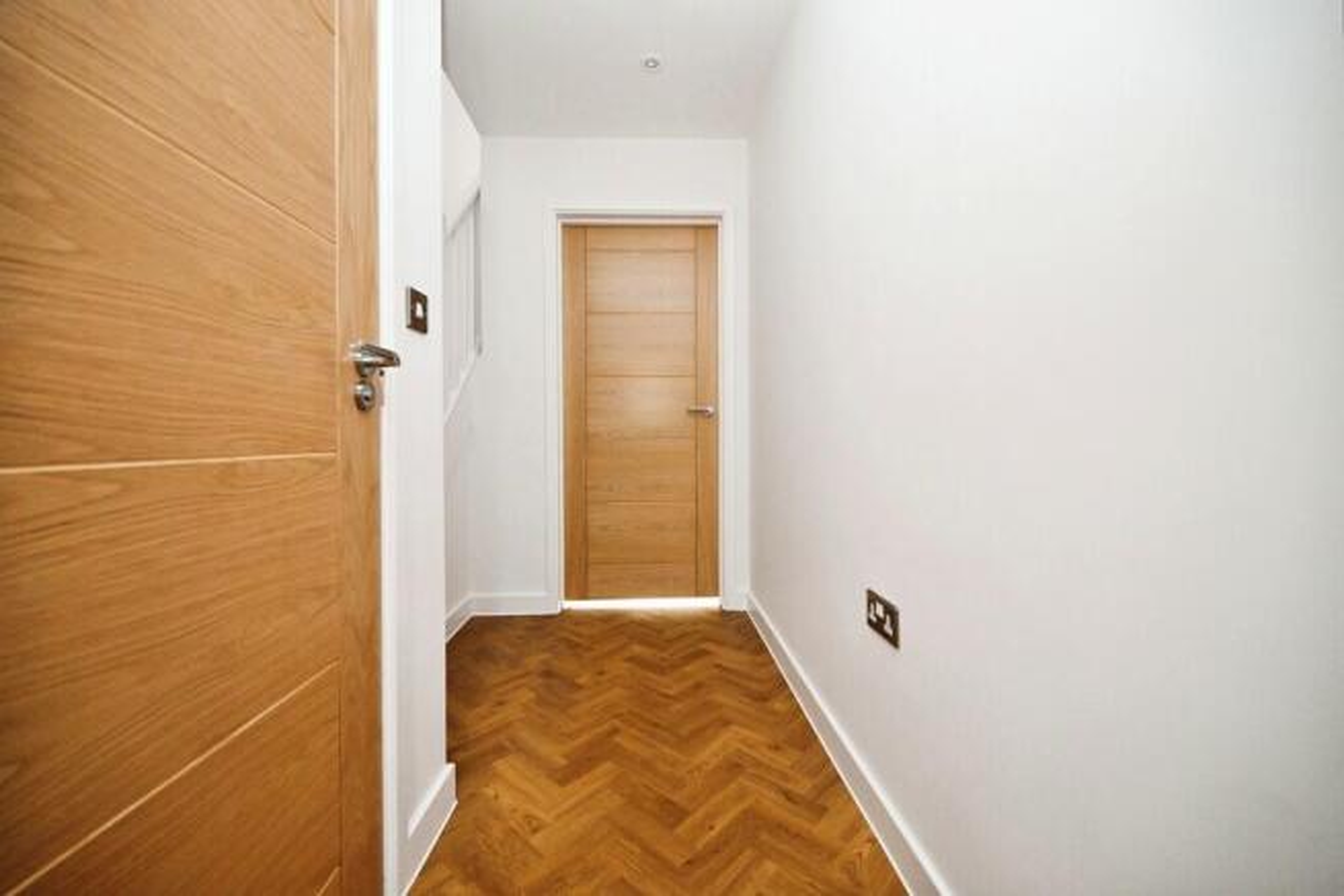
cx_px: 672
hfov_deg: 104.2
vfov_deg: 81.2
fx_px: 523
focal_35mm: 14
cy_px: 448
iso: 4500
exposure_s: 1/60
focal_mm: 14
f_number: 4
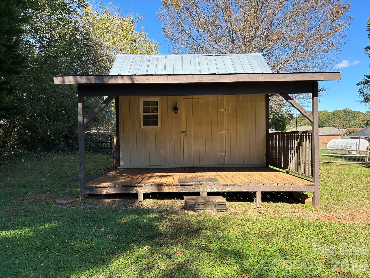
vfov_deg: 53.1
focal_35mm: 26
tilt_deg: +1.9
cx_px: 185
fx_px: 278
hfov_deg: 67.3
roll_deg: +1.7
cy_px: 139
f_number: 1.5
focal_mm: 5.7
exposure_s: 1/1597
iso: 50
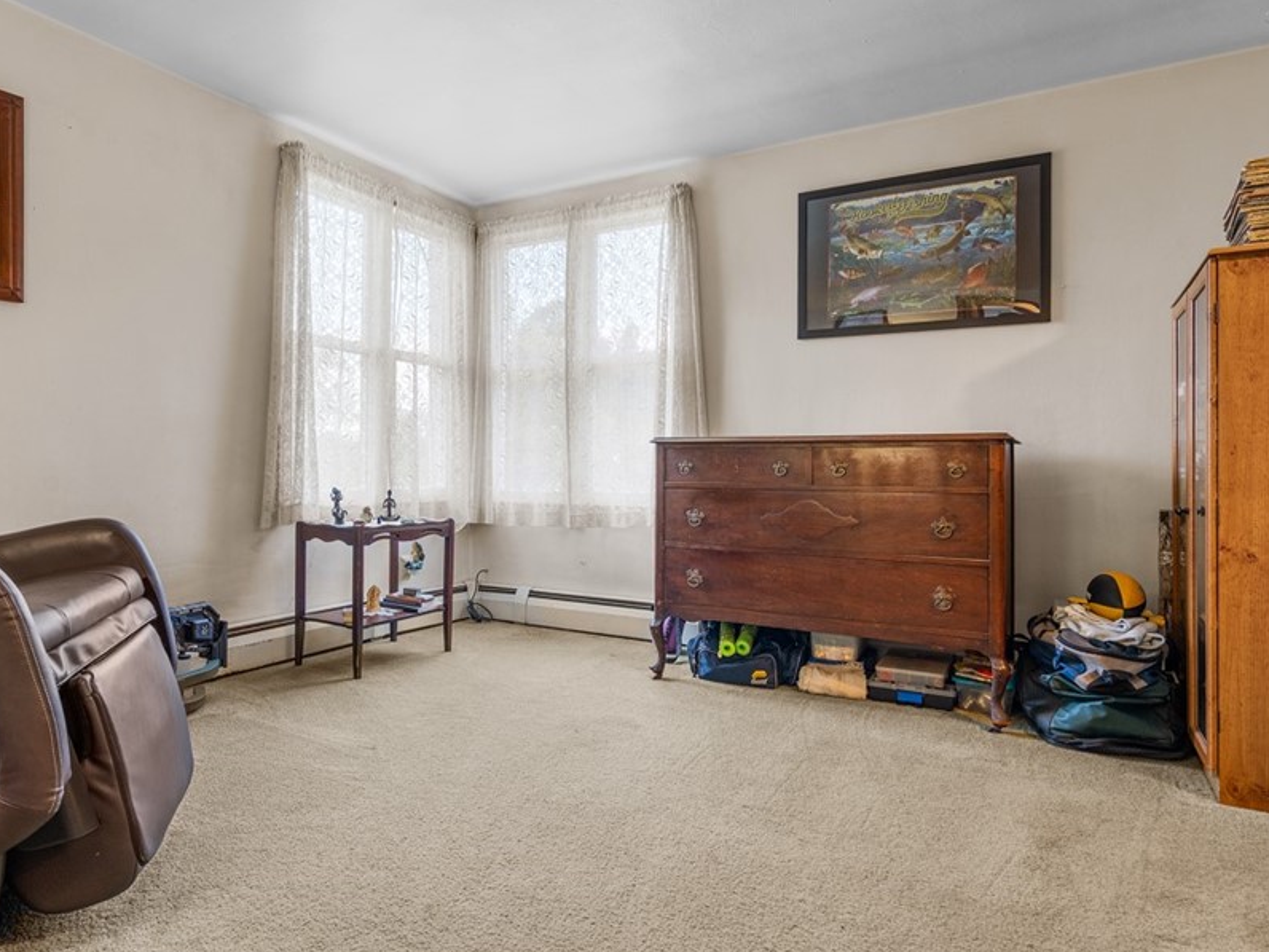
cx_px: 568
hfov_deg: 78.7
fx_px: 770
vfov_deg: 63.4
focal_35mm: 21
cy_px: 482
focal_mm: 16
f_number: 8
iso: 400
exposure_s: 1/1.67
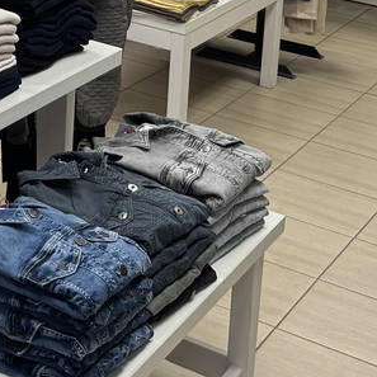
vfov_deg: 14.9
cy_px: -278
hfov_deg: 15.4
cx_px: -211
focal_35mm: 103
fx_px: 1269
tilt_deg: -3.9
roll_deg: -2.6
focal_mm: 6.76
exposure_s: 1/100
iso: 80
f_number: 1.78
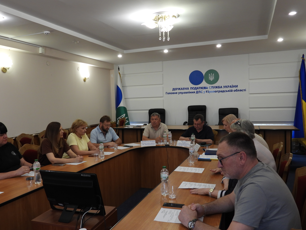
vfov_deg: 44.1
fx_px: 283
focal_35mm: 32
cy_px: 123
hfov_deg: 56.8
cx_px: 146
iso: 125
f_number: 2.8
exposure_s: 1/30
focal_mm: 5
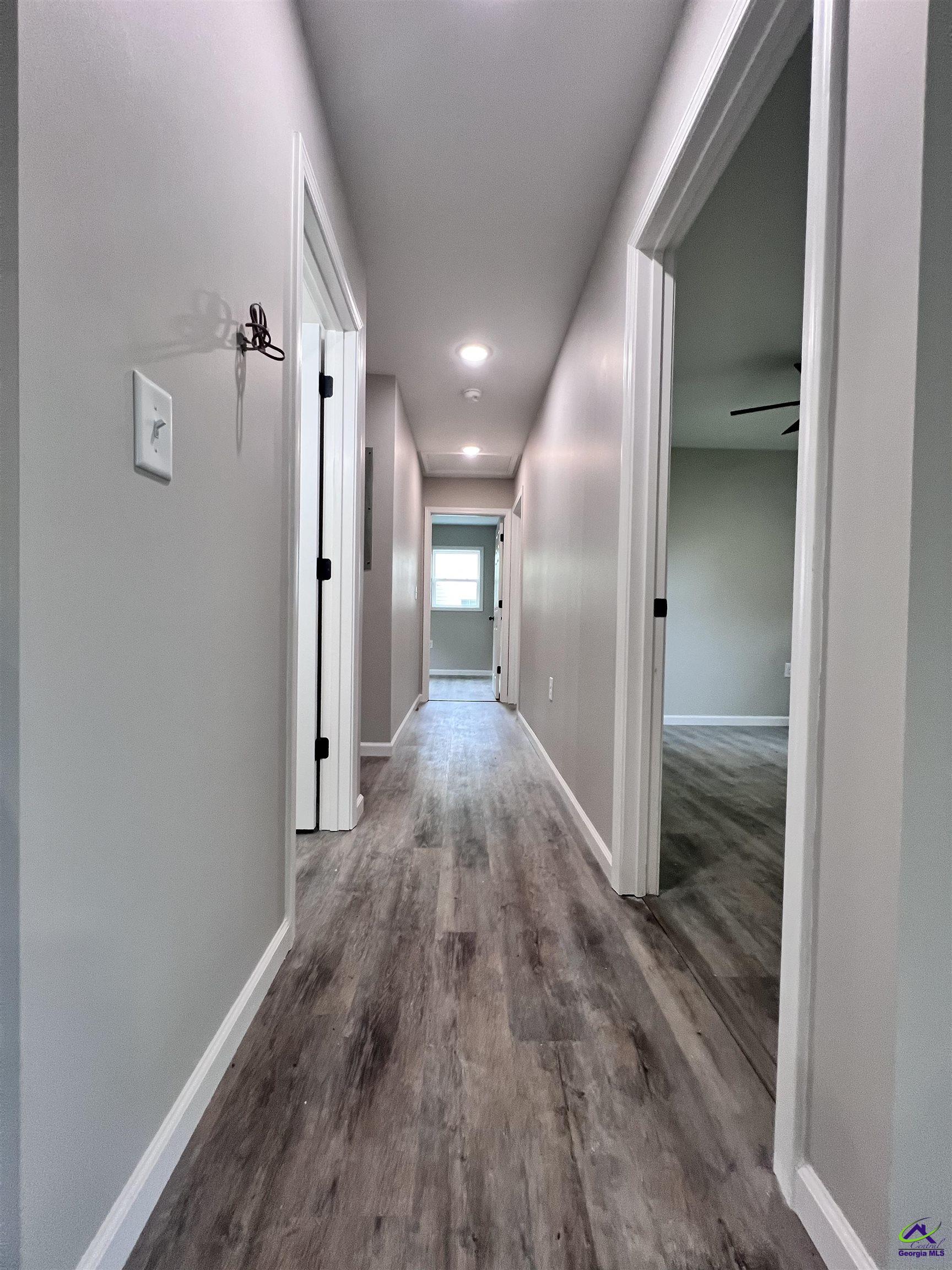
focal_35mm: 13
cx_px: 476
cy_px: 635
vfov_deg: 106.2
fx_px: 477
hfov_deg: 89.9
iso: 200
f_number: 1.8
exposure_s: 1/120
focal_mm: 1.57
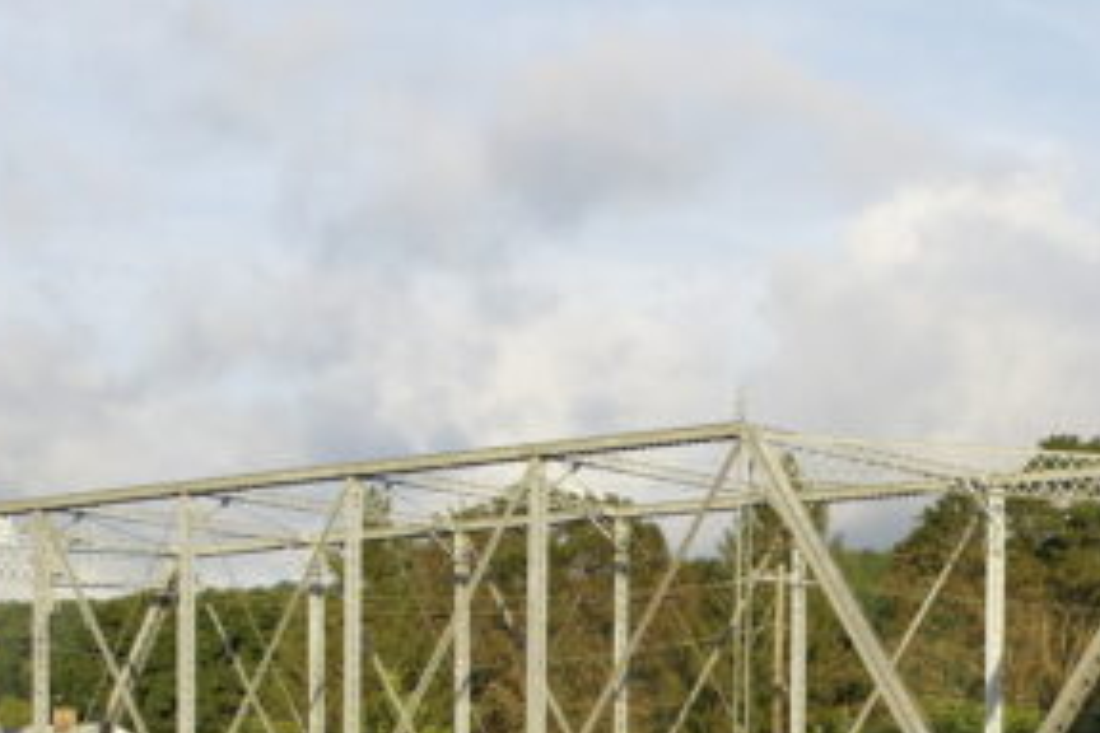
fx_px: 2444
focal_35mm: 80
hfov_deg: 24.2
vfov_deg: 16.5
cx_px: 1108
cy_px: 813
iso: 200
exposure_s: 1/400
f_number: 5
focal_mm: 20
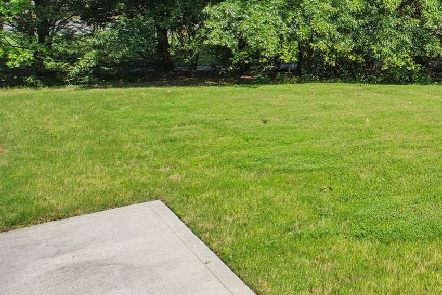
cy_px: 60
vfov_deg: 25.1
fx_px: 651
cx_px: 528
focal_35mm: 53
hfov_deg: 31.5
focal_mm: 8.4
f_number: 2.8
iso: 100
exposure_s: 1/180
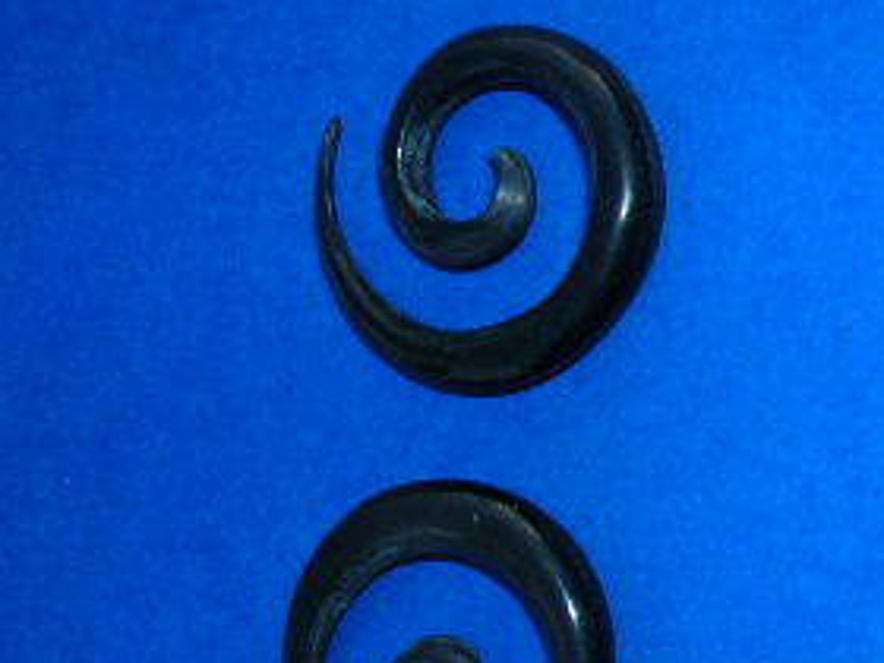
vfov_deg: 18.4
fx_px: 2043
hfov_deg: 22.8
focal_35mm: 80
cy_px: 347
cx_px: 1004
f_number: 5.6
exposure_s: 1/60.1
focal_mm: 5.8
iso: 50
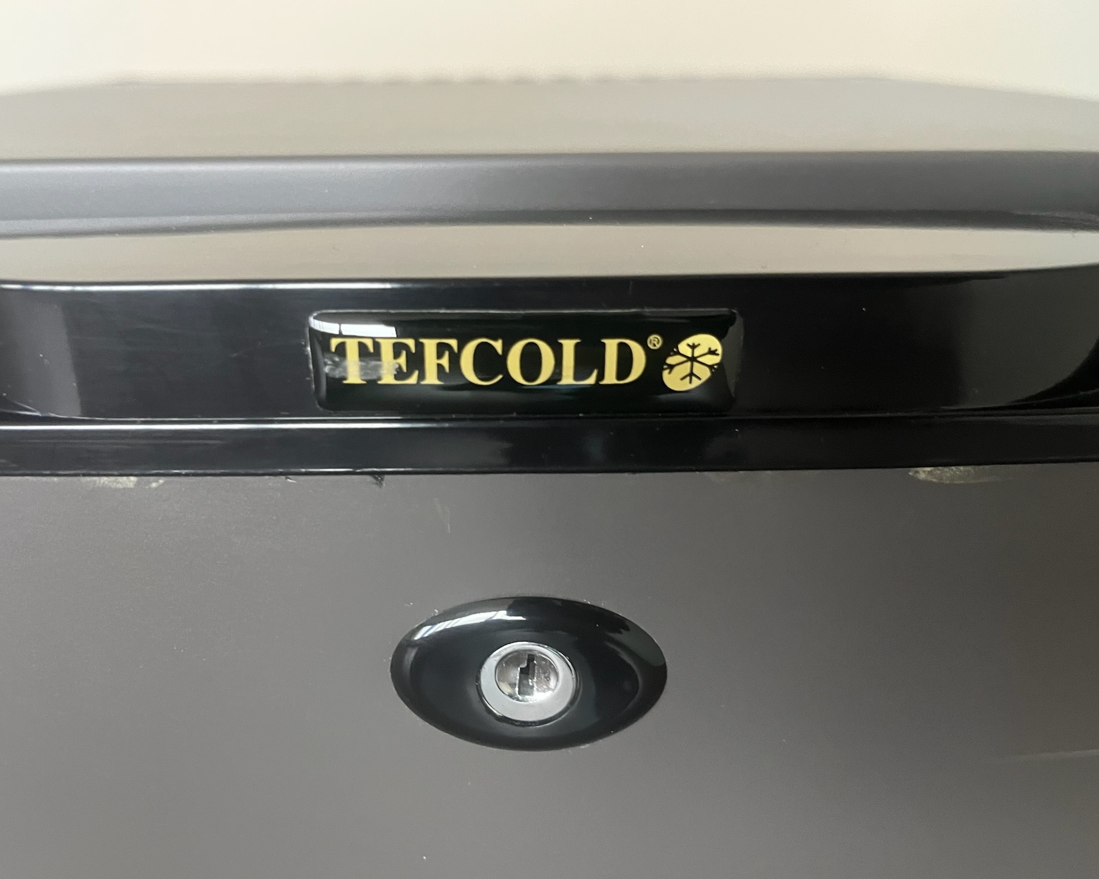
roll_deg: +0.2
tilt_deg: -22.2
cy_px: 444
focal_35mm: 28
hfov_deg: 62.1
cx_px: 505
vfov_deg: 51.5
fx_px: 911
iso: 500
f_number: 1.6
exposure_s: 1/50
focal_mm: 5.1
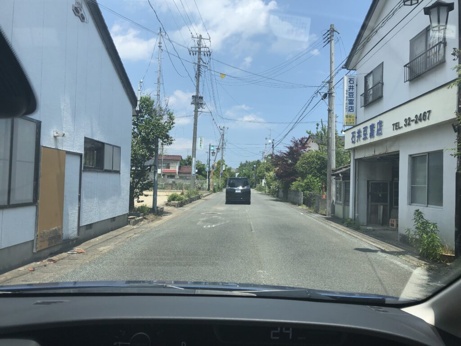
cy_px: 173
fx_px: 373
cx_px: 230
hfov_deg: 63.4
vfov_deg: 49.7
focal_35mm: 28
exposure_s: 1/1567
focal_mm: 3.99
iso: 20
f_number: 1.8
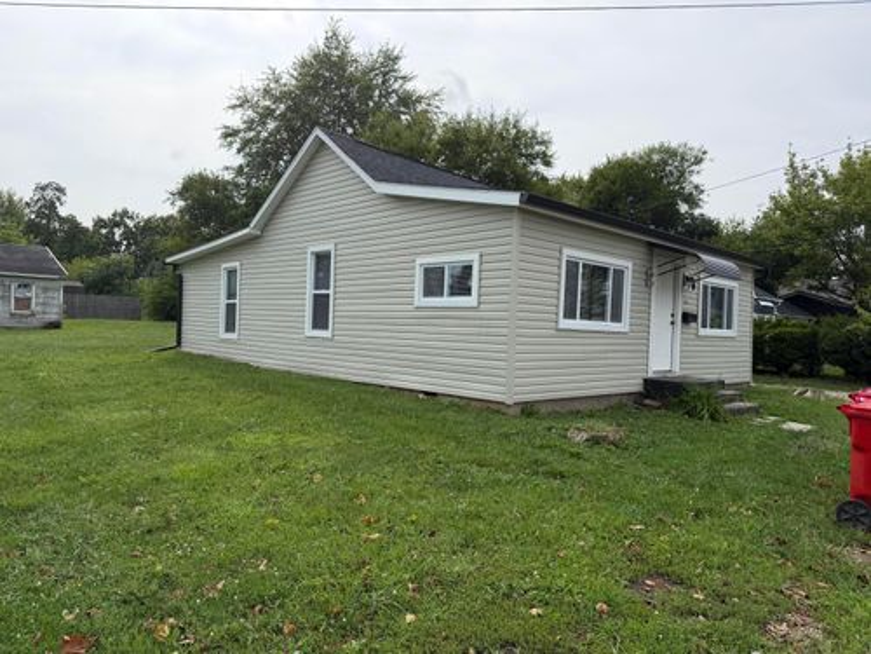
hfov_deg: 71.6
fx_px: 604
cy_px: 327
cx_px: 436
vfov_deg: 56.8
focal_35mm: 24
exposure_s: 1/4673
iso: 125
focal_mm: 6.76
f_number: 1.78
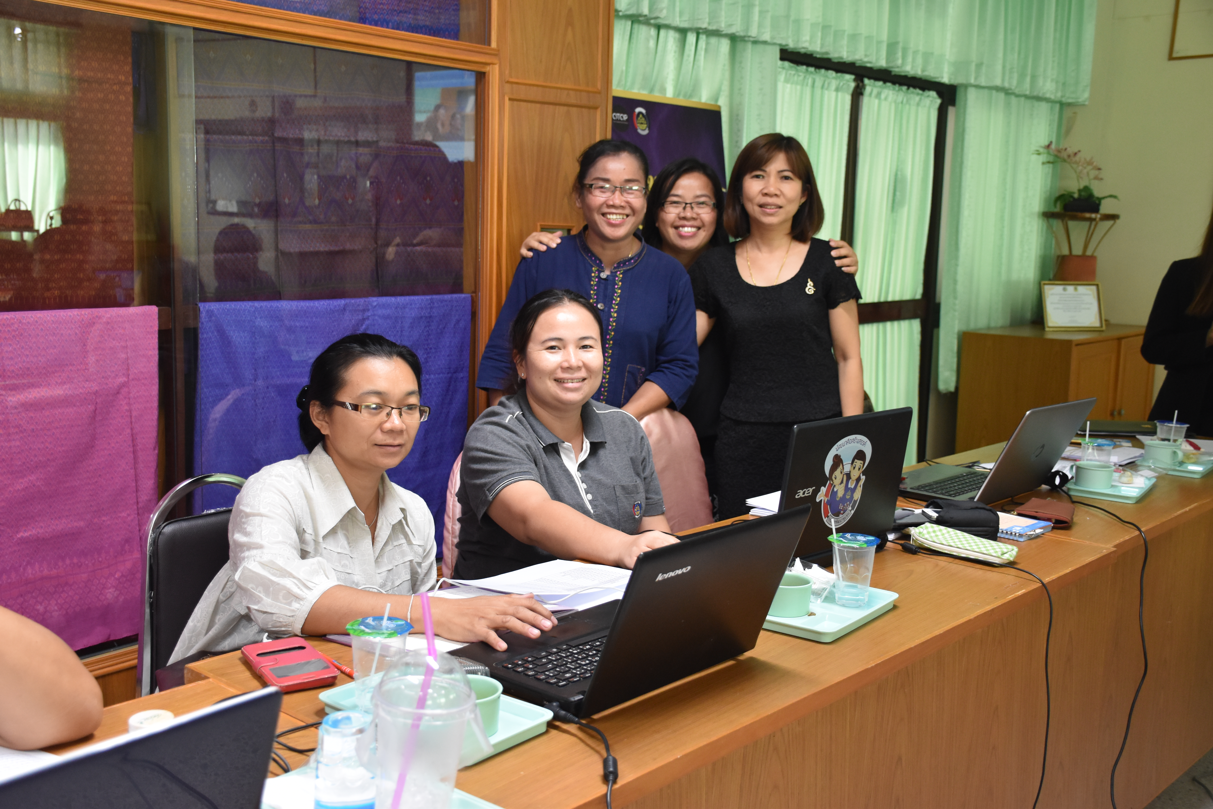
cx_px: 606
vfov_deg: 34.2
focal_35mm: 39
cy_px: 404
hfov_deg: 49.6
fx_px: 1314
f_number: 3.8
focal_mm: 26
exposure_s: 1/60
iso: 1100
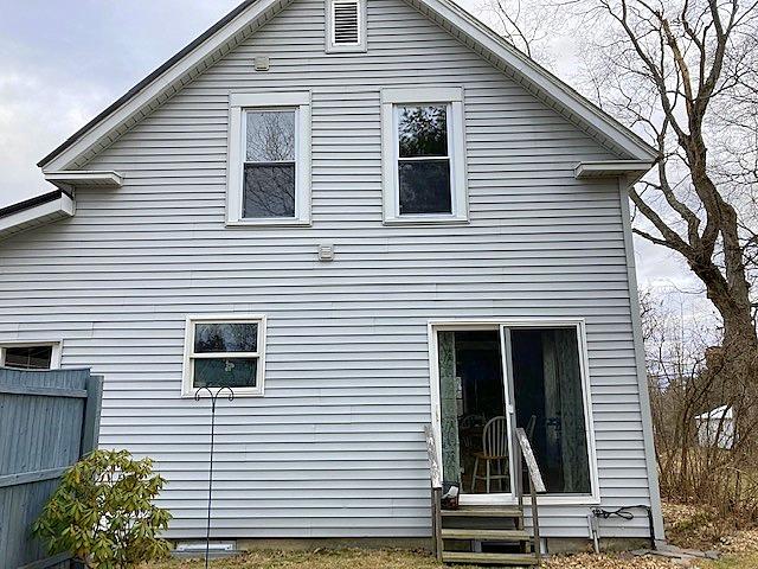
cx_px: 379
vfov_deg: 49.7
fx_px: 613
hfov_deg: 63.4
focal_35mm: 28
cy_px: 284
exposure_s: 1/395
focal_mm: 3.99
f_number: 1.8
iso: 20
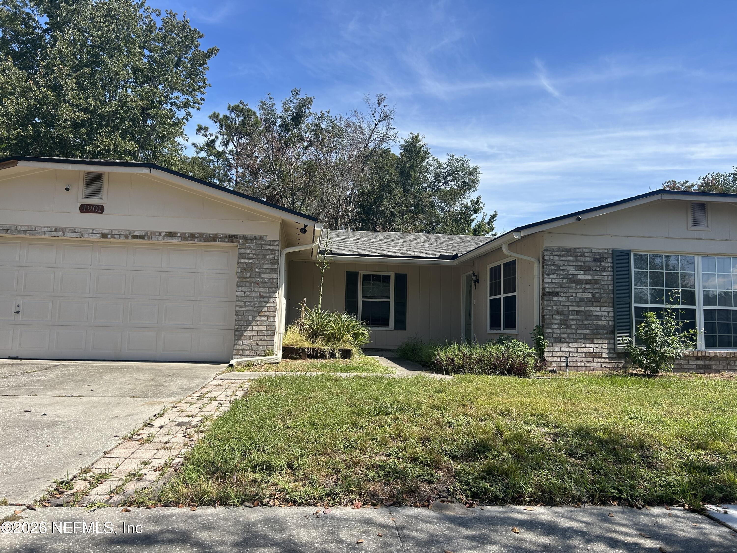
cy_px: 276
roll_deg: -0.5
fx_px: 554
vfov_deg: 53.1
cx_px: 368
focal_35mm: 26
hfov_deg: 67.3
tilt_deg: +6.9
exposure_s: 1/3165
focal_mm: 5.7
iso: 50
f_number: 1.5
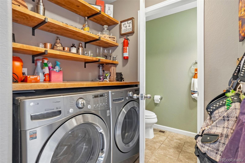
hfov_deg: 95.0
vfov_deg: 72.0
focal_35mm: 16
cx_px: 122
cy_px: 82
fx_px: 112
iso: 400
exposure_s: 1/6
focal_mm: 11
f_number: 8
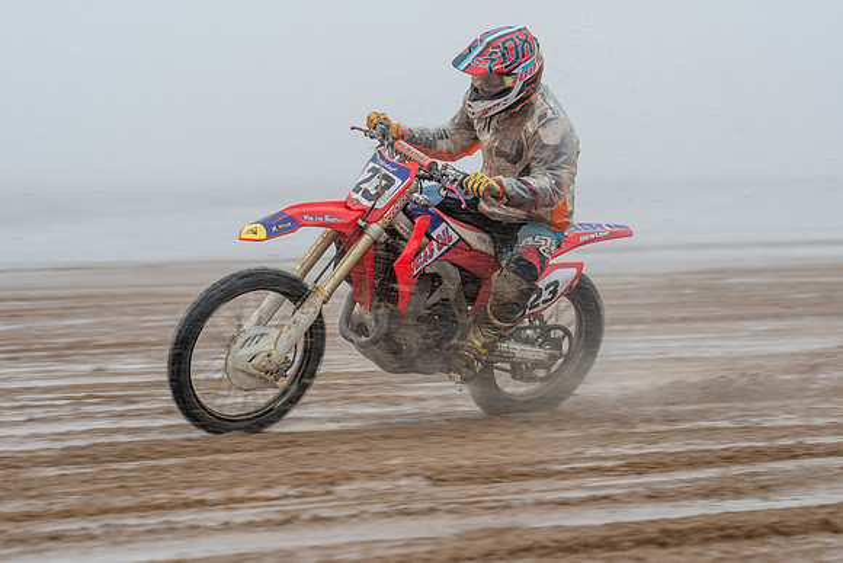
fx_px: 3689
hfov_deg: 13.0
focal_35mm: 158
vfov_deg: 8.7
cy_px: 282
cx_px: 422
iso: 200
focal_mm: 105
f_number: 4
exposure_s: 1/400
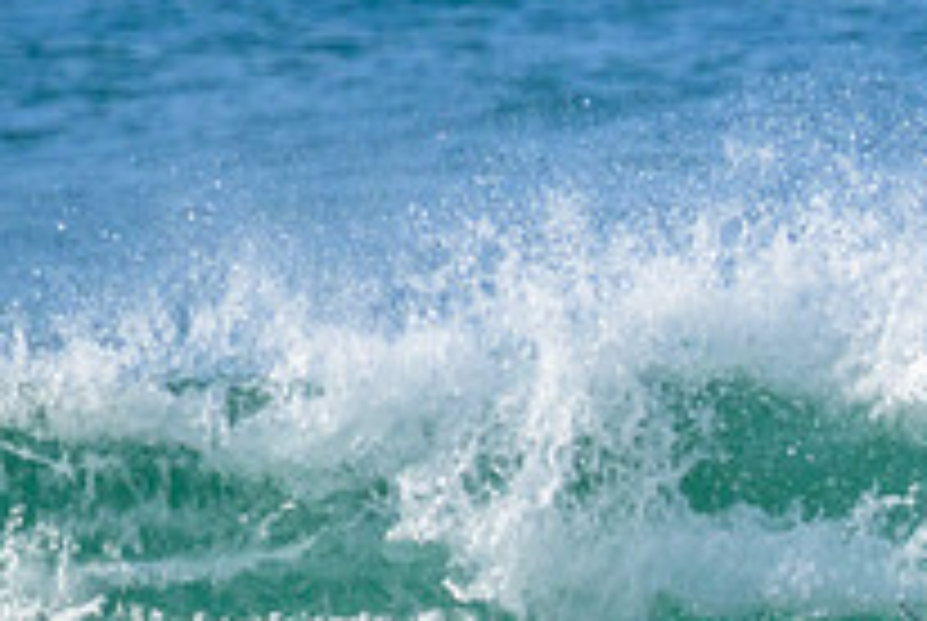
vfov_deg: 0.6
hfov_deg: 0.9
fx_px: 58045
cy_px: 659
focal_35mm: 2251
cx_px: 1256
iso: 2500
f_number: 11
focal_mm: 800
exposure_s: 1/1600
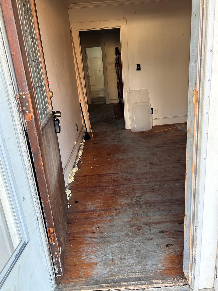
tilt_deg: -19.5
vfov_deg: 67.3
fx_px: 218
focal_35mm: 26
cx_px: 109
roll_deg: +5.0
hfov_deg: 53.1
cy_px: 146
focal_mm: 5.7
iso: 125
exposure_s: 1/82
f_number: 1.5
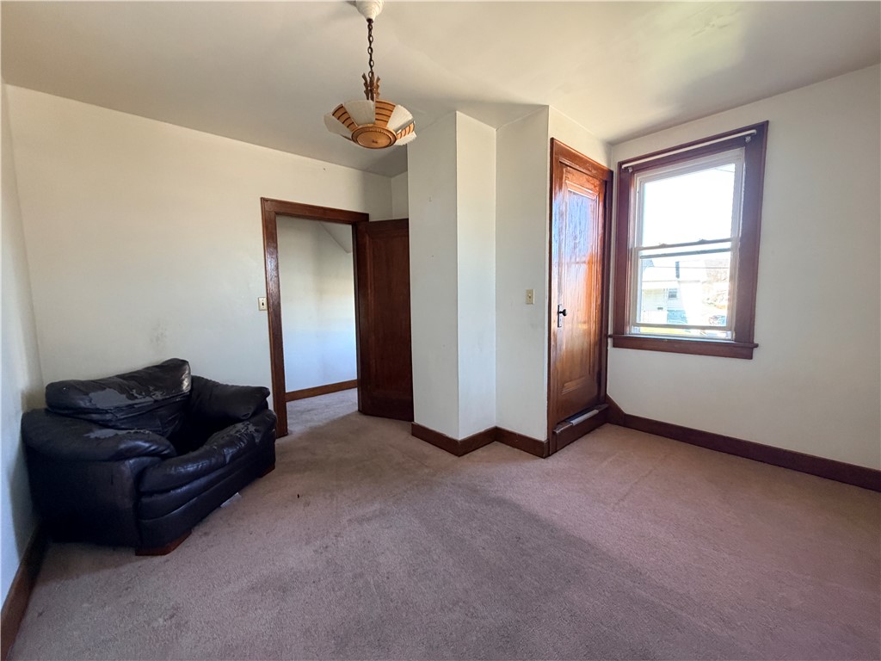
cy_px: 330
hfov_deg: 102.1
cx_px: 440
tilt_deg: -6.4
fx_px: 356
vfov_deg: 85.7
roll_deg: +2.2
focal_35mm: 14
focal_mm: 2.22
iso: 320
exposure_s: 1/67
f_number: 2.2
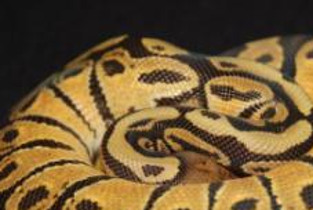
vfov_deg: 5.2
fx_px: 2324
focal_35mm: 267
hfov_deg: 7.7
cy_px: 162
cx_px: 210
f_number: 5.6
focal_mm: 90
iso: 200
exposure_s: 1/60
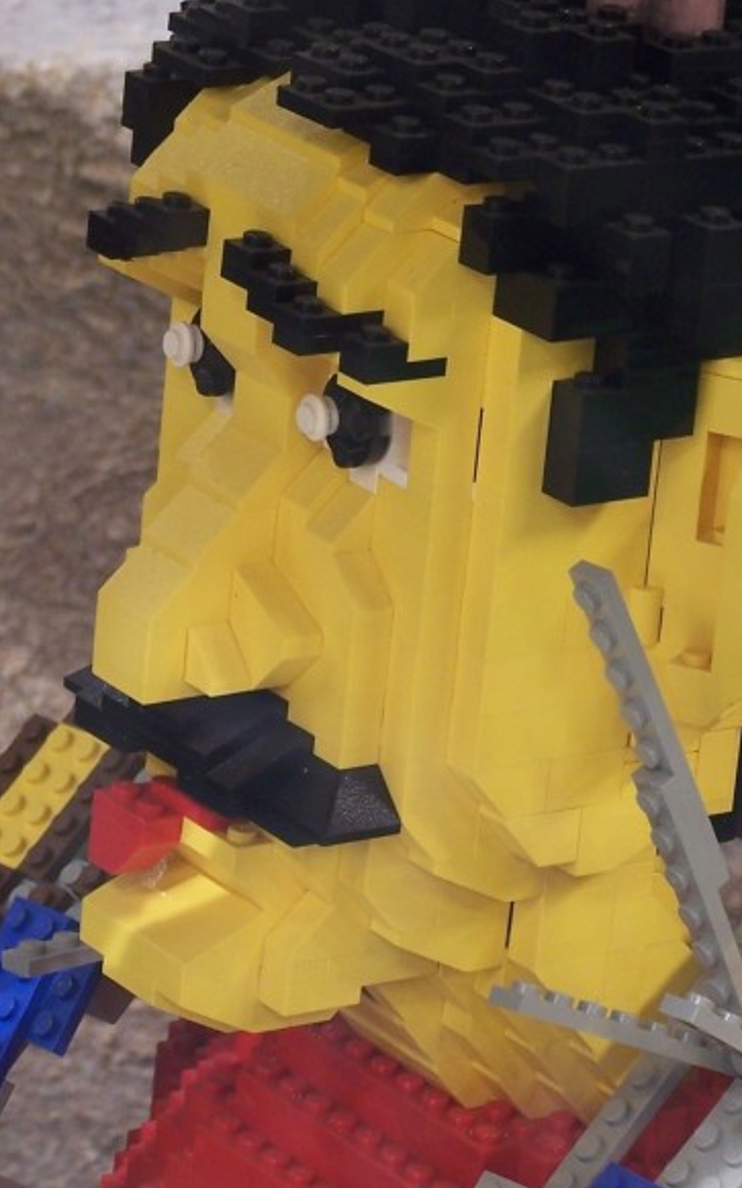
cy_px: 254
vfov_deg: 10.7
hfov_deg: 6.7
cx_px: 292
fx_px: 6343
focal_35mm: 196
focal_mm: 17.5
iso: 80
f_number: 3.2
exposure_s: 1/2
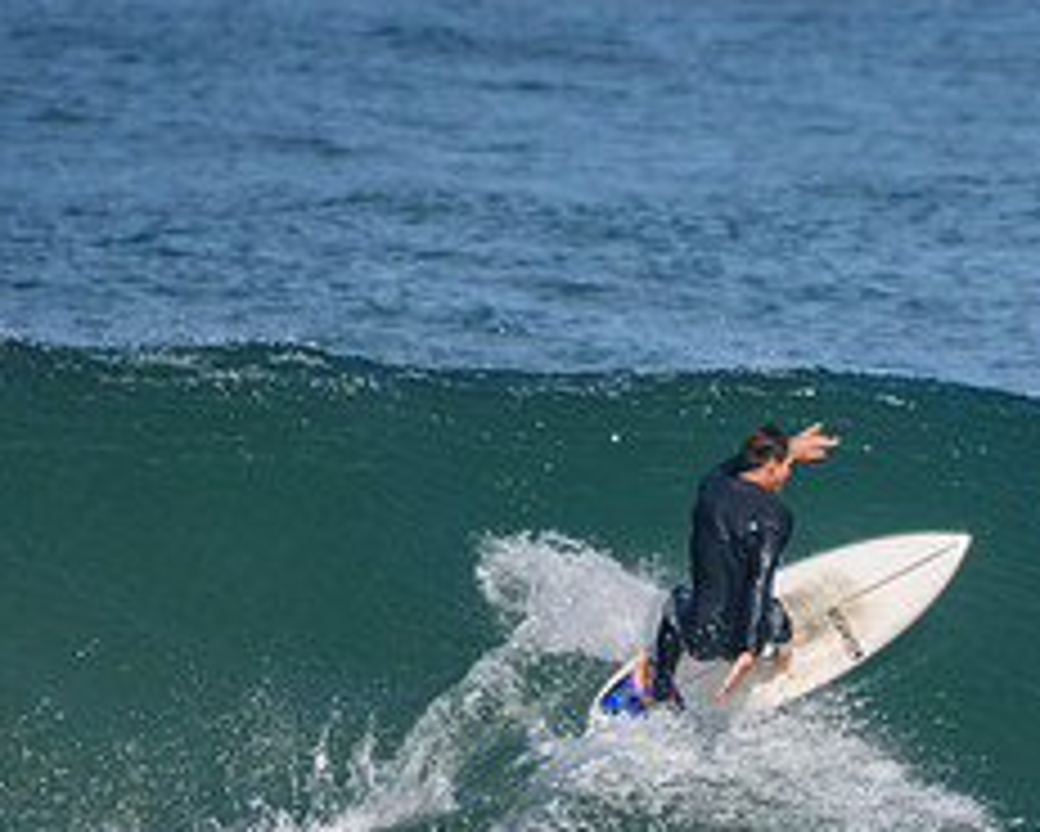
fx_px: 45728
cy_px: 857
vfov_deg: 1.0
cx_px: 900
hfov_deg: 1.3
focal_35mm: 1485
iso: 280
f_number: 5.6
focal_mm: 420
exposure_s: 1/2000
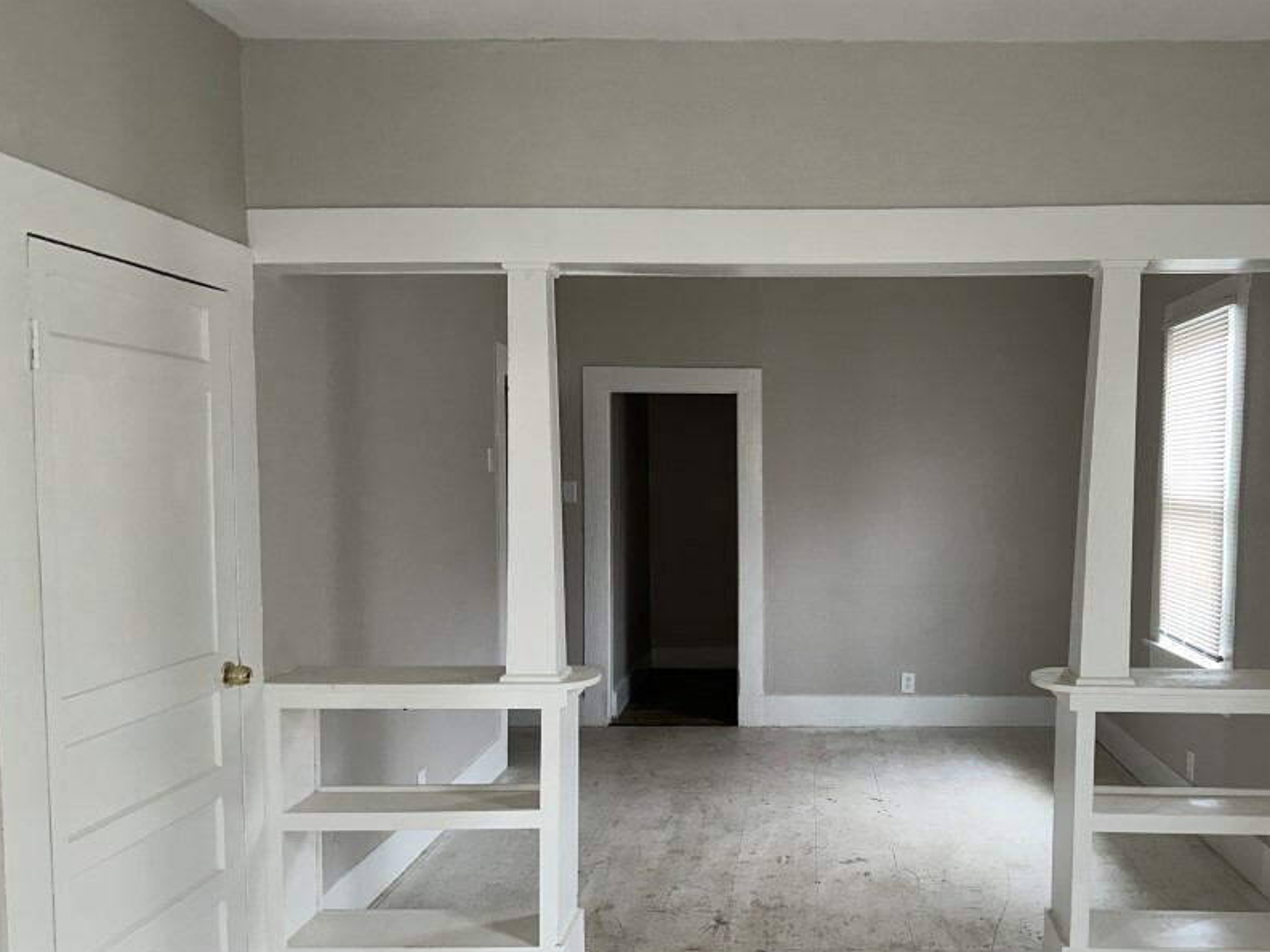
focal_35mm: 31
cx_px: 814
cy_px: 536
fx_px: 1138
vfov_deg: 45.4
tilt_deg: -4.0
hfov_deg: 57.4
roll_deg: +0.2
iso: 80
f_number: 1.78
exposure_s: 1/23
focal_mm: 6.86
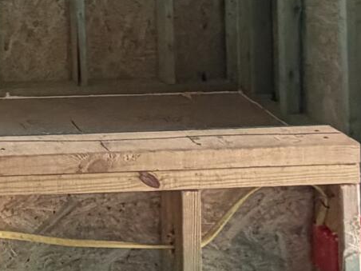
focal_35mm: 93
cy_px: -257
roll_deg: +0.4
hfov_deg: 17.4
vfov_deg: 13.7
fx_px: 970
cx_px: -279
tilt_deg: -1.4
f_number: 2.2
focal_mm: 2.22
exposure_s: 1/121
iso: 200
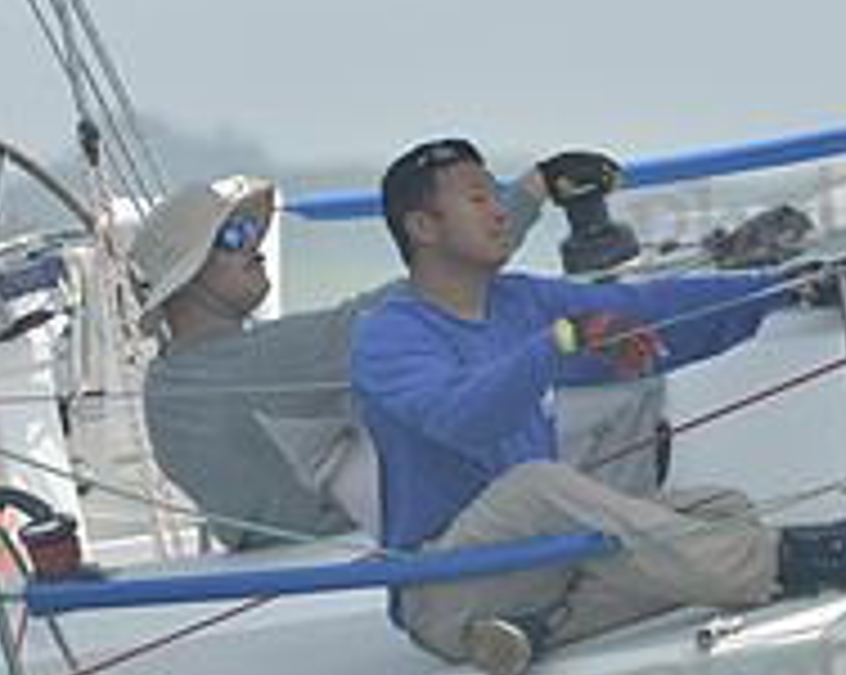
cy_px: 470
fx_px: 20335
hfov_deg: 2.4
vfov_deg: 1.9
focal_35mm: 813
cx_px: 396
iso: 280
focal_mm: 280
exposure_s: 1/1000
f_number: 6.3
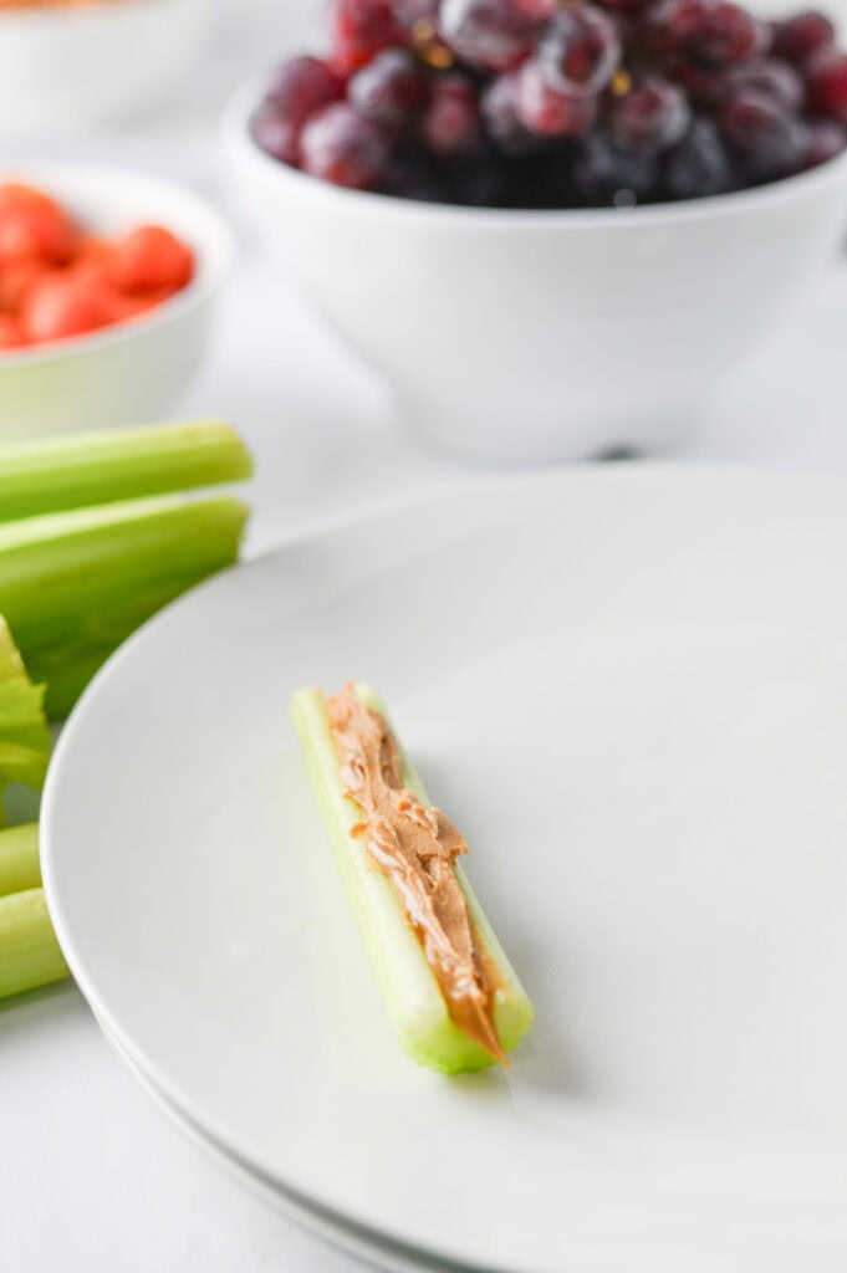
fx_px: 1767
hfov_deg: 26.9
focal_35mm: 50
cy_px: 636
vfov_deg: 39.6
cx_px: 424
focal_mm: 50
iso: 250
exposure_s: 1/100
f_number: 4
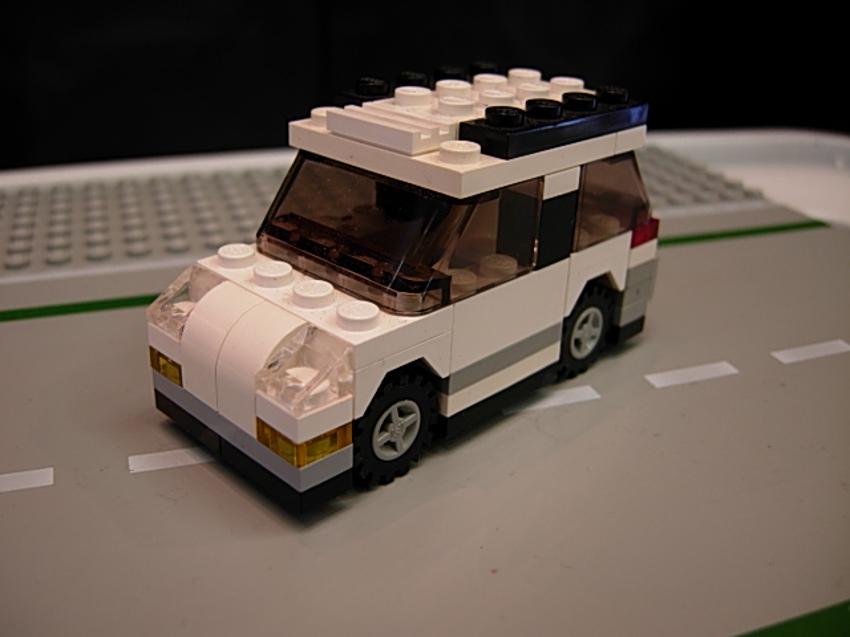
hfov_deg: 51.4
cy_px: 318
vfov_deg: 39.7
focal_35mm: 36
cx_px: 425
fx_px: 884
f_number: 2.7
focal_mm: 7.5
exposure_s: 1/16.9
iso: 50
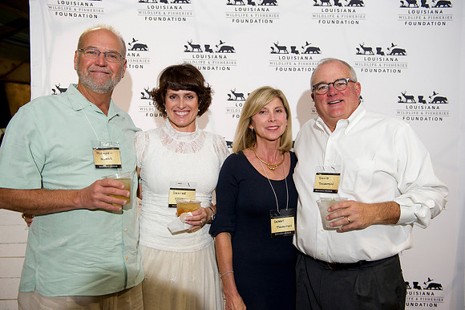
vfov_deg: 37.8
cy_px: 155
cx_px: 232
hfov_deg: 54.5
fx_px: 452
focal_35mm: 35
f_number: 3.5
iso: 800
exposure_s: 1/125
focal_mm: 35
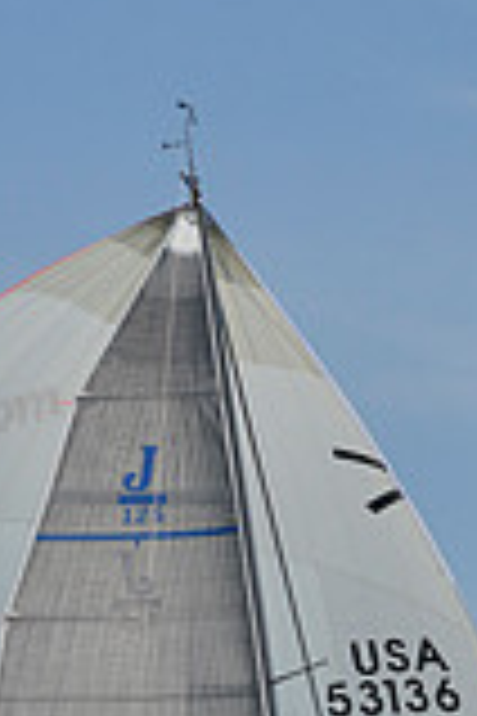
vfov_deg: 7.9
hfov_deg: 5.4
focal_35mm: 255
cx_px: 295
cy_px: 1054
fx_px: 5068
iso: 400
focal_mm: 70
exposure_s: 1/1250
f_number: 5
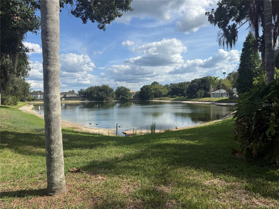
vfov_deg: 56.8
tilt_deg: -1.0
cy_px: 104
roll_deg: +1.3
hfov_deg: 71.6
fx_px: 193
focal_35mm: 24
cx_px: 140
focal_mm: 6.76
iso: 80
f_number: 1.78
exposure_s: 1/5319
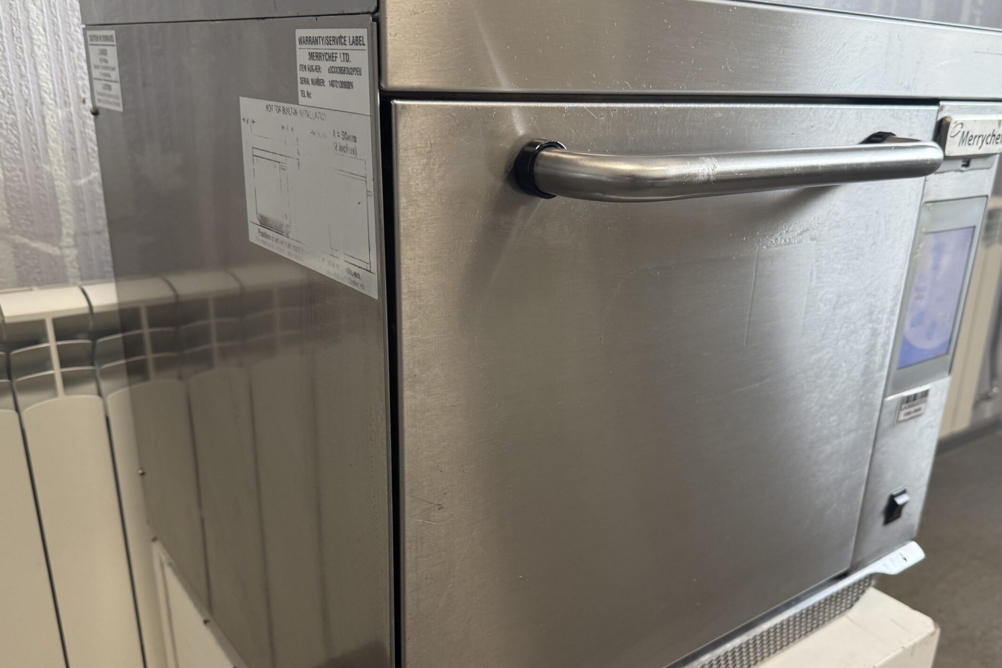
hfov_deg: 61.8
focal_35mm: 30
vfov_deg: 43.5
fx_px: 835
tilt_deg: -19.2
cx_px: 543
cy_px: 381
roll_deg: -1.4
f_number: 1.78
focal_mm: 6.76
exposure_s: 1/100
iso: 125
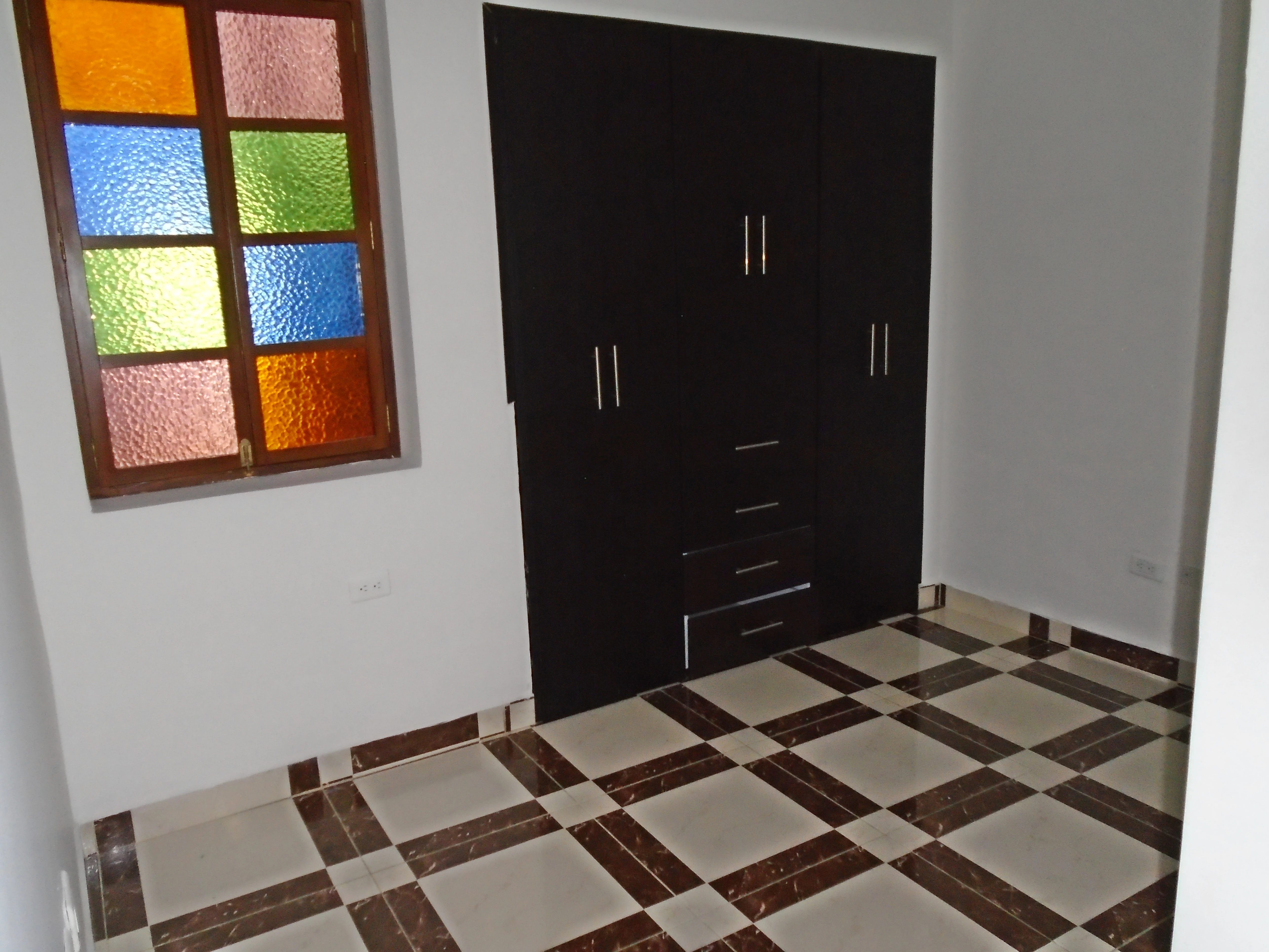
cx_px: 634
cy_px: 476
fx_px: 953
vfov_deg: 53.1
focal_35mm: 26
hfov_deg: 67.3
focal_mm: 4.6
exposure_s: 1/30
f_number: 3.2
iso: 400
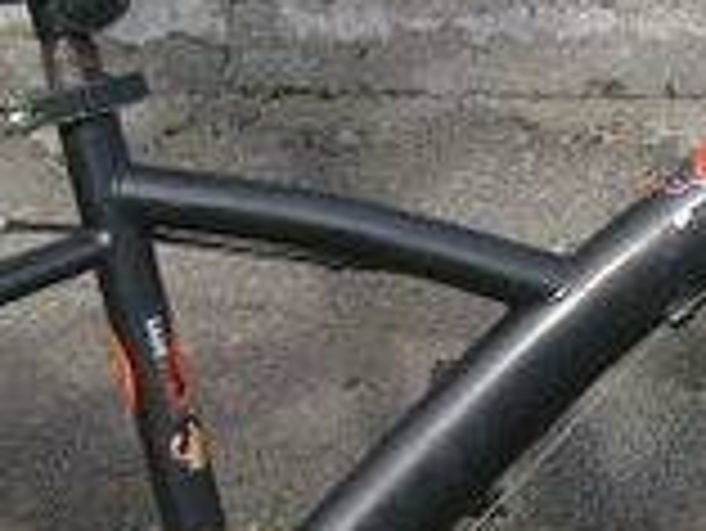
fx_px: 4552
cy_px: 518
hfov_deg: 8.8
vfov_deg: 6.7
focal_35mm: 223
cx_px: 630
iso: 80
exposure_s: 1/125
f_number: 7.1
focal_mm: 5.8
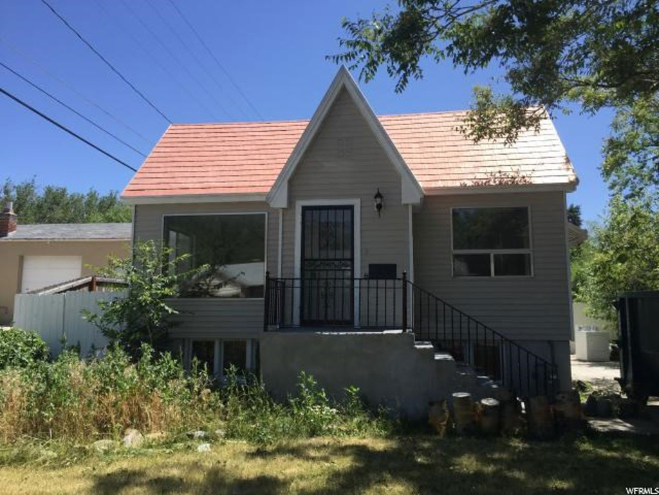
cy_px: 248
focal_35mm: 29
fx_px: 552
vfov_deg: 48.2
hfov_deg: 61.7
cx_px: 330
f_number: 2.2
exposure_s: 1/1319
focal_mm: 4.15
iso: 32
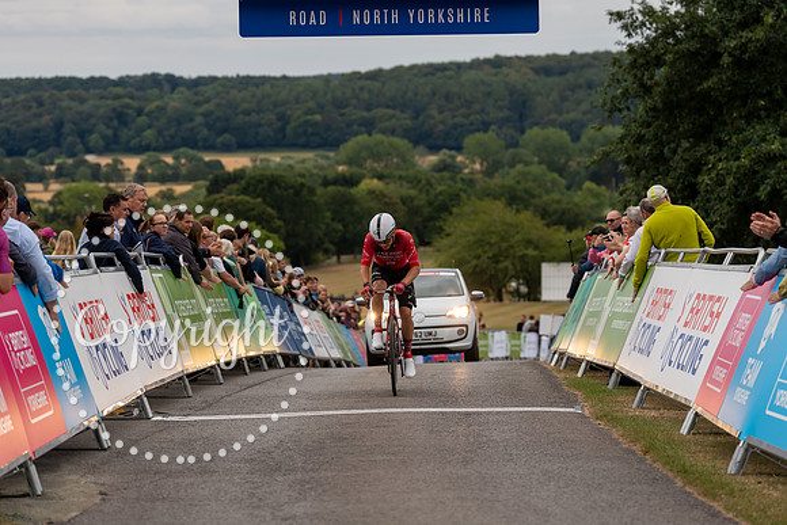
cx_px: 394
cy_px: 262
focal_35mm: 119
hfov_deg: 17.2
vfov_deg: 11.5
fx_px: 2602
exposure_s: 1/1000
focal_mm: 119
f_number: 3.5
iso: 500
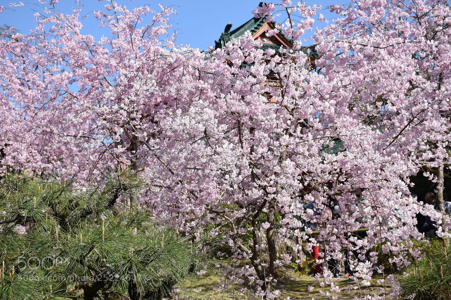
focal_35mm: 72
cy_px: 150
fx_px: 902
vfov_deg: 18.9
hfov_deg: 28.1
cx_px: 226
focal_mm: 48
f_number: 8
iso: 100
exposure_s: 1/250
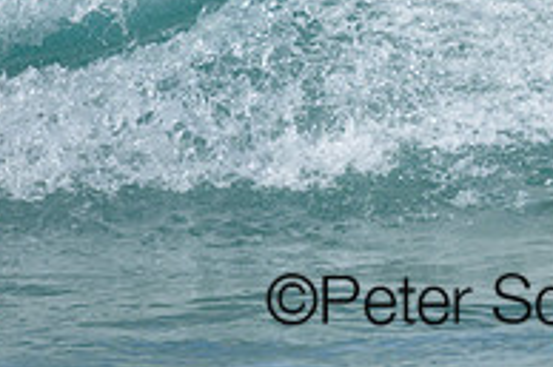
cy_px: -172
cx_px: 487
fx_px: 36727
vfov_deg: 0.6
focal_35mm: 2393
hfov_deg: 0.9
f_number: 6.3
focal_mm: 800
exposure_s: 1/2500
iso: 400
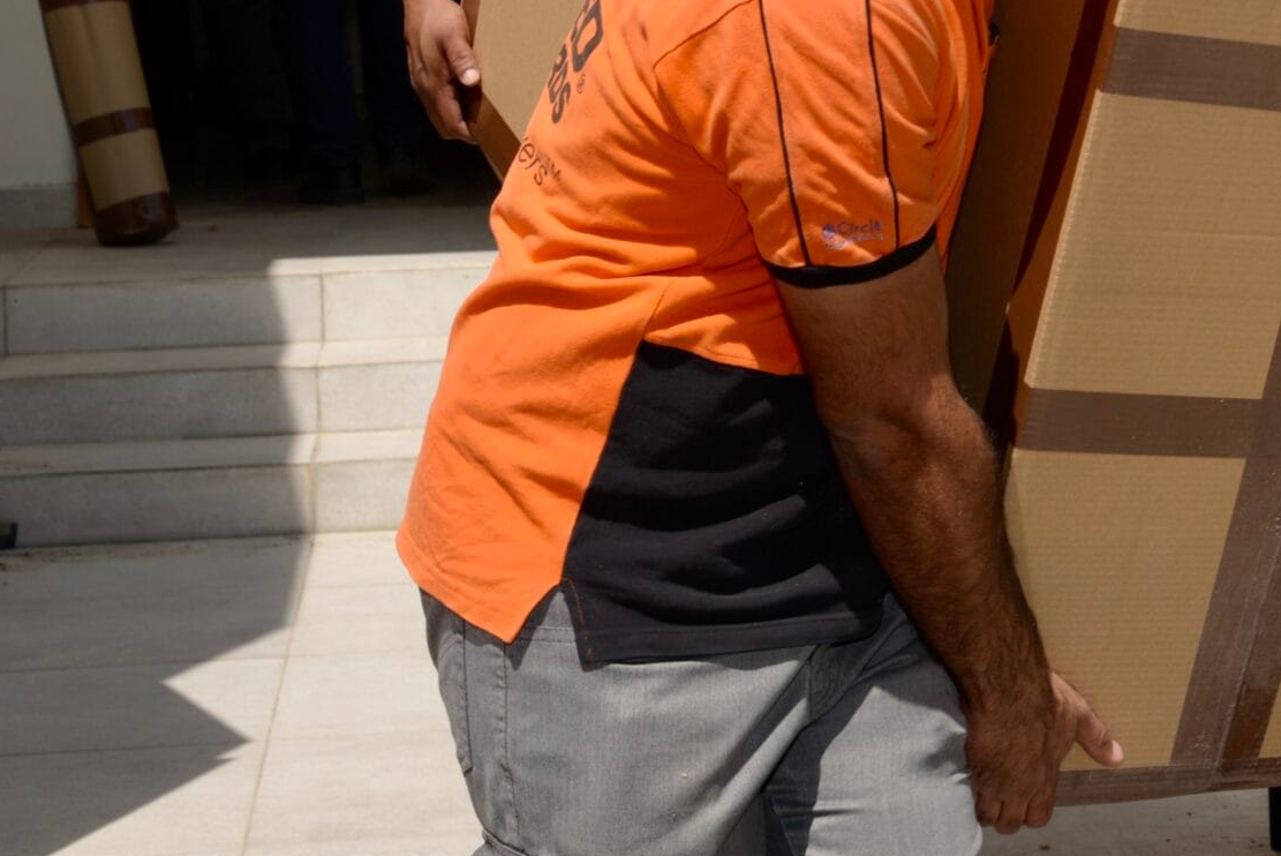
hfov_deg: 18.9
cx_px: 1167
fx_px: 3774
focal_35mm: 106
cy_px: 139
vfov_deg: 12.9
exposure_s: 1/200
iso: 100
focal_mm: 46
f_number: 10
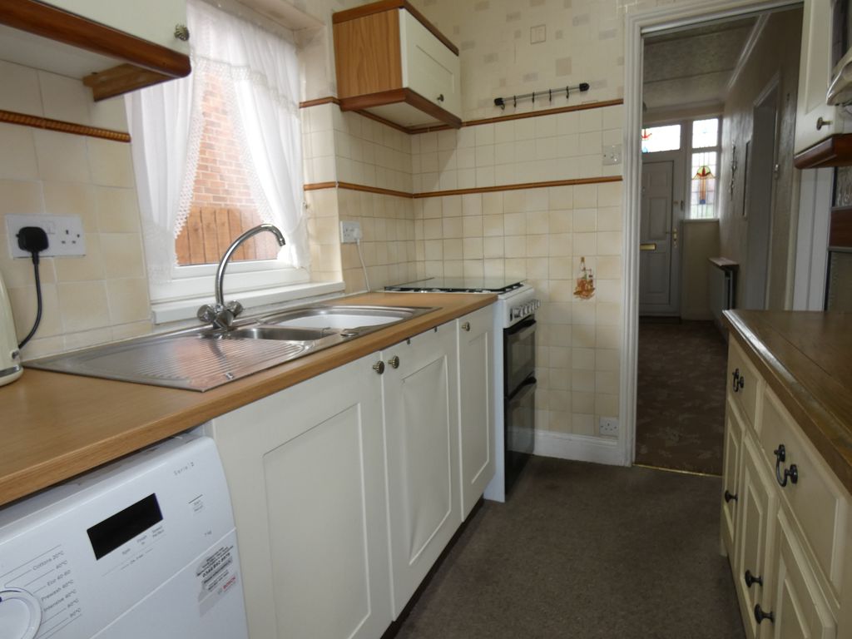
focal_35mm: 20
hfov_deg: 81.7
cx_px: 426
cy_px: 320
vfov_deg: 66.0
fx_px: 492
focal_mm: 3.6
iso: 100
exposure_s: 1/60
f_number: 2.8
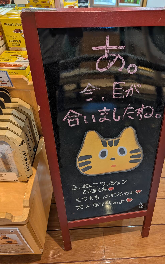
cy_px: 130
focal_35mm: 26
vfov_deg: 70.4
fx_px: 187
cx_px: 100
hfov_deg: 47.3
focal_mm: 6.9
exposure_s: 1/120
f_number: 1.68
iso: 369
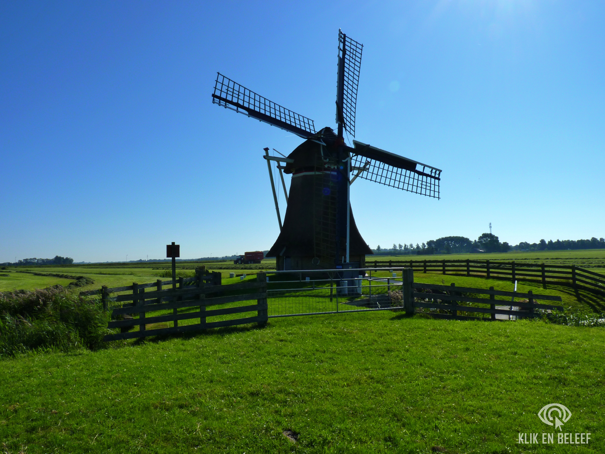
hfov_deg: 65.3
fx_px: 472
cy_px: 227
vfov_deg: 51.4
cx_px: 302
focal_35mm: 27
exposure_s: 1/400
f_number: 6.3
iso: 80
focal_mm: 4.8
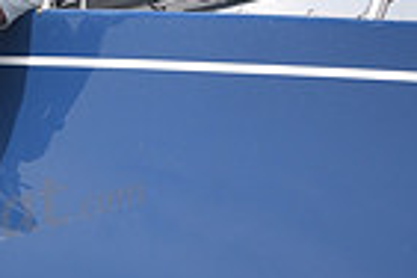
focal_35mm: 699
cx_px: -423
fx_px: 8096
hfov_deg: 2.9
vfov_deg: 2.0
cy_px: 123
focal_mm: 170
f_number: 4.5
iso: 320
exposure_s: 1/800
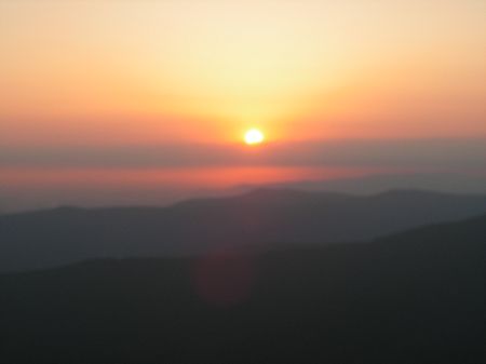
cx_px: 243
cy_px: 182
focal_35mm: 83
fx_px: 1165
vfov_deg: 17.8
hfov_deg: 23.6
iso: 50
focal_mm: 13.9
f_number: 4.8
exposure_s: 1/100
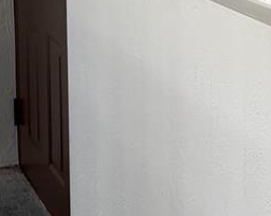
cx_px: -147
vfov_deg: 12.2
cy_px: -92
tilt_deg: -5.3
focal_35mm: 121
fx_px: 969
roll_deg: +0.2
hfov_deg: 14.7
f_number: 1.6
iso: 50
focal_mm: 5.96
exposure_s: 1/453
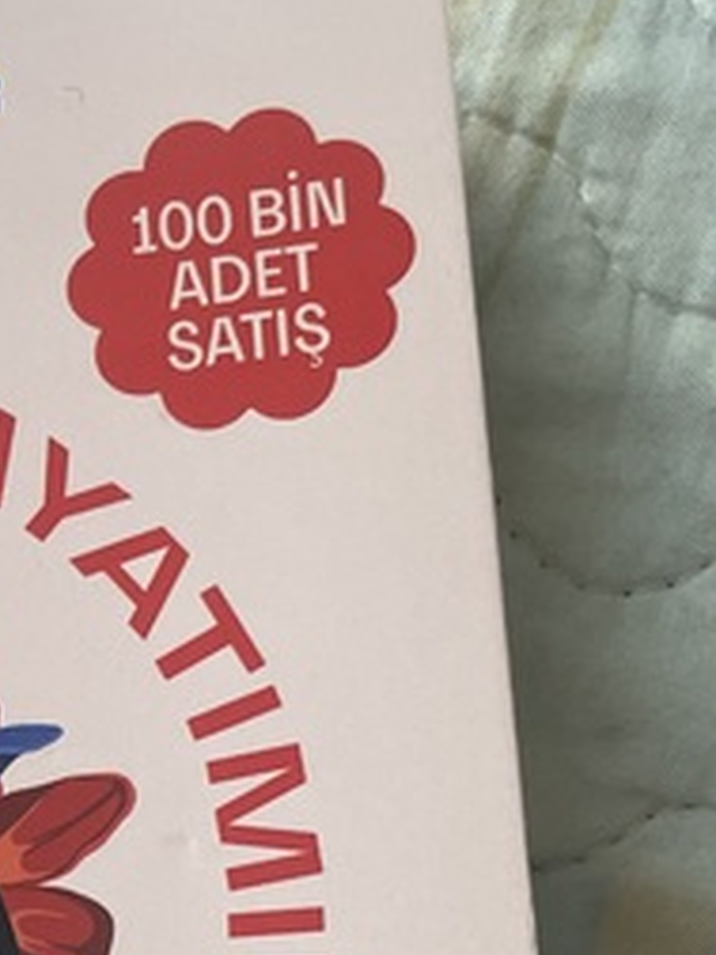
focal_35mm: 95
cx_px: -311
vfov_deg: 19.2
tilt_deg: -82.2
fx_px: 2620
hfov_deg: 14.6
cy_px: 1224
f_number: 1.6
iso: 125
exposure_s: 1/121
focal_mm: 4.2
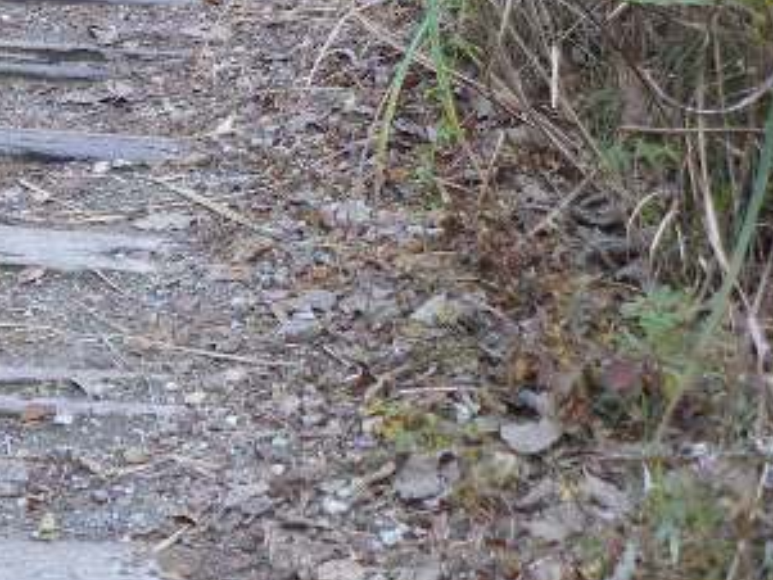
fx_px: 2658
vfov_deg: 12.2
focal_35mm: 119
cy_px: -118
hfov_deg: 16.3
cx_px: 26
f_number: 3.8
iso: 80
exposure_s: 1/60
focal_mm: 6.2
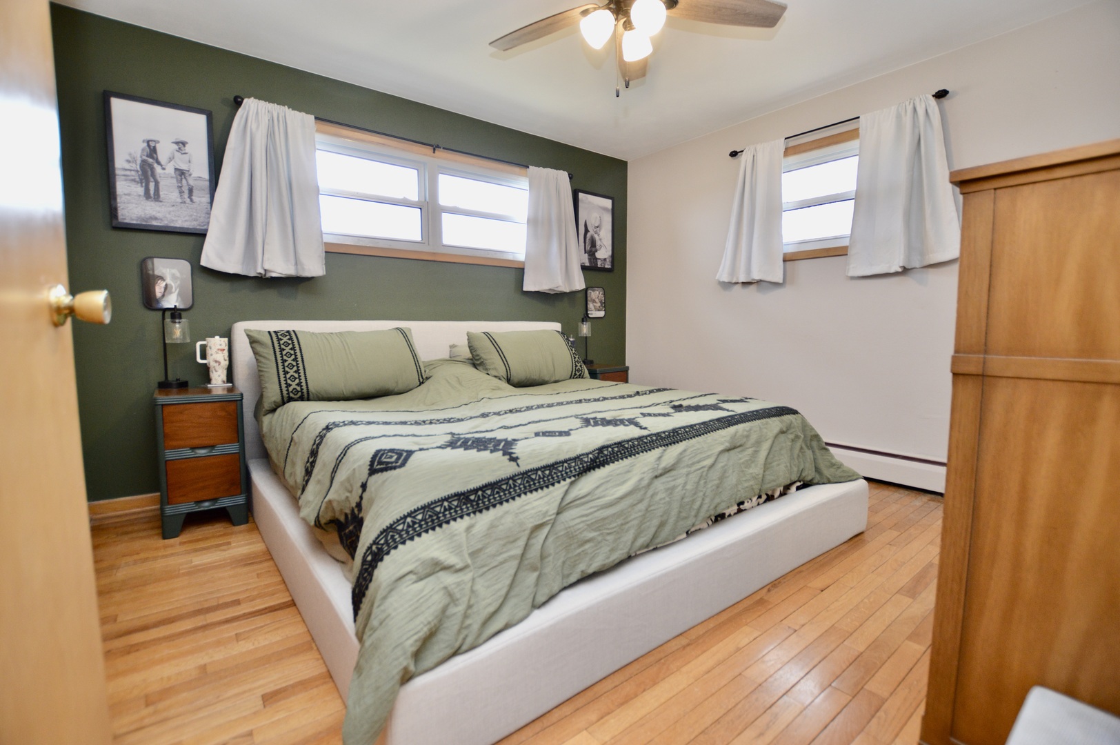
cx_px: 560
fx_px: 466
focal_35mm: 15
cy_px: 372
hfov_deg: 100.4
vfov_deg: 77.2
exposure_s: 1/60
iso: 500
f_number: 3.5
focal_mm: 10
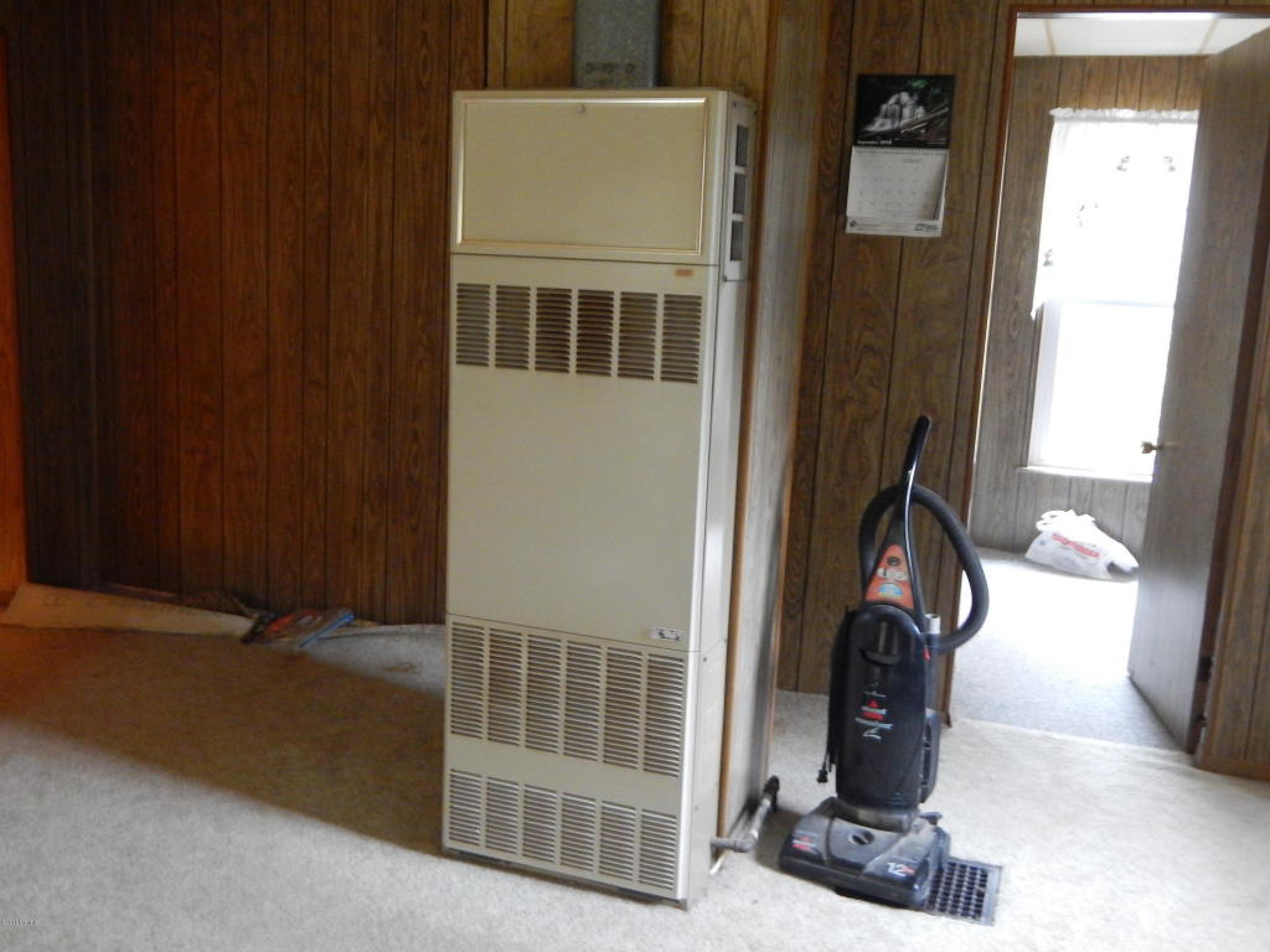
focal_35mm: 34
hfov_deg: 54.0
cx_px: 635
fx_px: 1247
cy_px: 476
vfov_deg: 41.8
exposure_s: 1/8
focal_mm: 6.1
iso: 720
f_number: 3.3
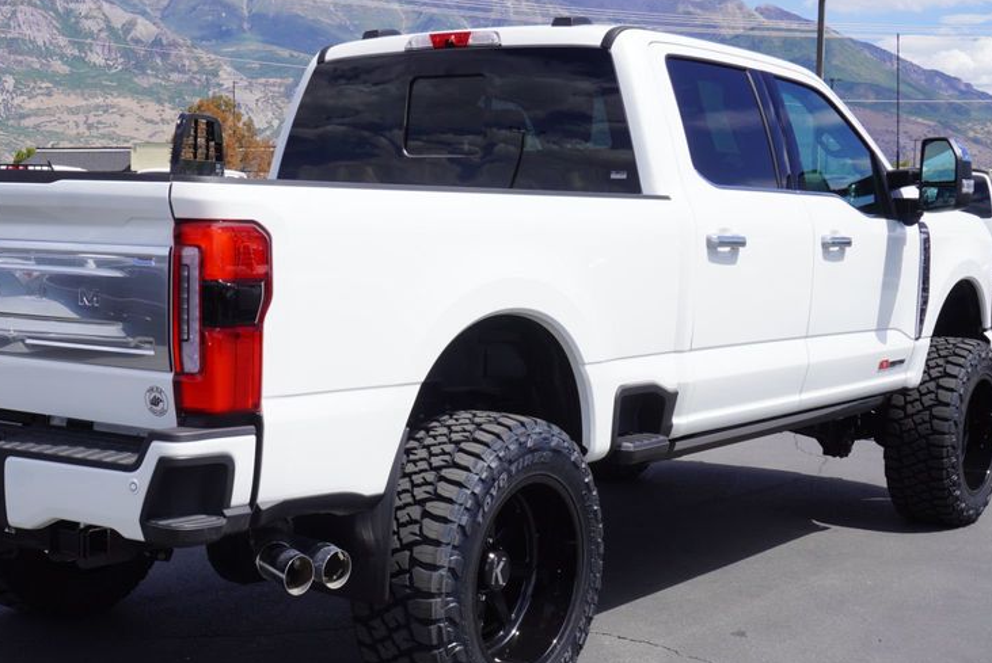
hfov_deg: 35.0
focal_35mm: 57
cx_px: 372
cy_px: 395
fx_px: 1564
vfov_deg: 23.9
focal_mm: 27
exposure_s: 1/160
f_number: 11
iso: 100
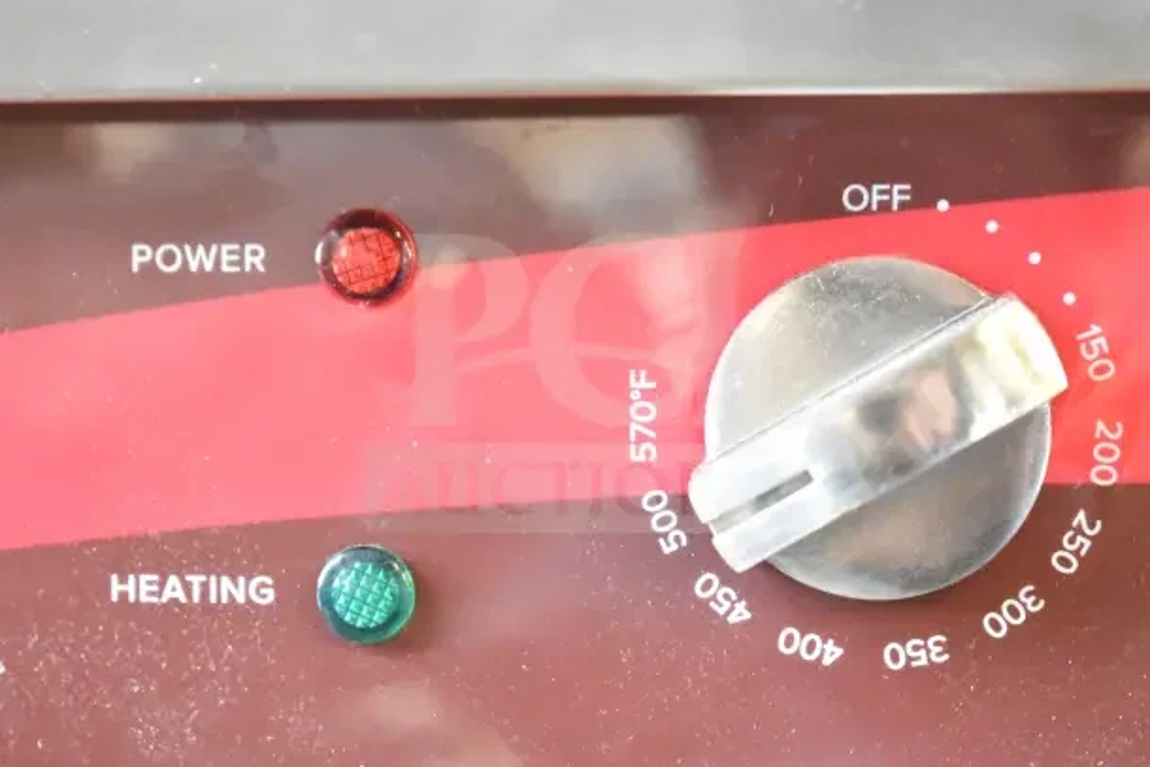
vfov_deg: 16.6
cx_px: 575
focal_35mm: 82
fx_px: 2636
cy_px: 384
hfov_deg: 24.6
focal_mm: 55
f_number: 5.6
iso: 18000
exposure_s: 1/100
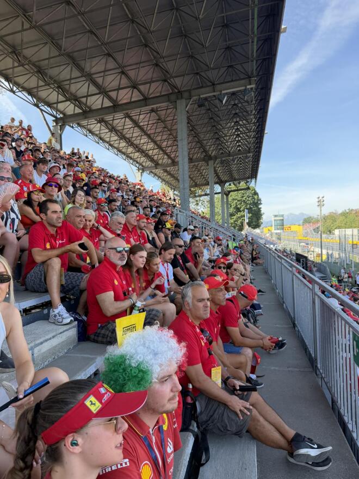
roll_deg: +3.8
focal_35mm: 24
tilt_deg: -0.8
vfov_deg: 71.6
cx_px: 180
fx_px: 332
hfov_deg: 56.8
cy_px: 240
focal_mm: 6.76
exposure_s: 1/909
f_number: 1.78
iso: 100
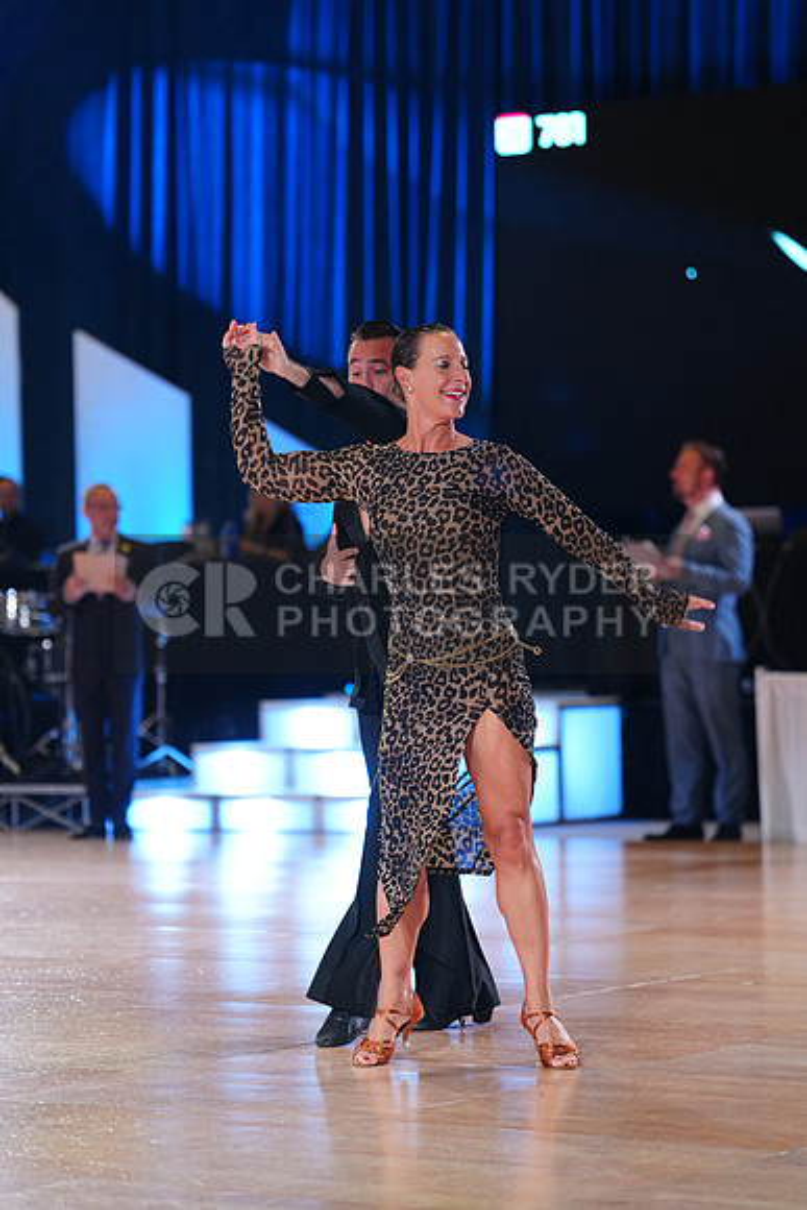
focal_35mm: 120
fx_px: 4032
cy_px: 605
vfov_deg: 17.1
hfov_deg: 11.4
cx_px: 404
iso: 2000
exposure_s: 1/400
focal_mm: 120
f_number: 2.8
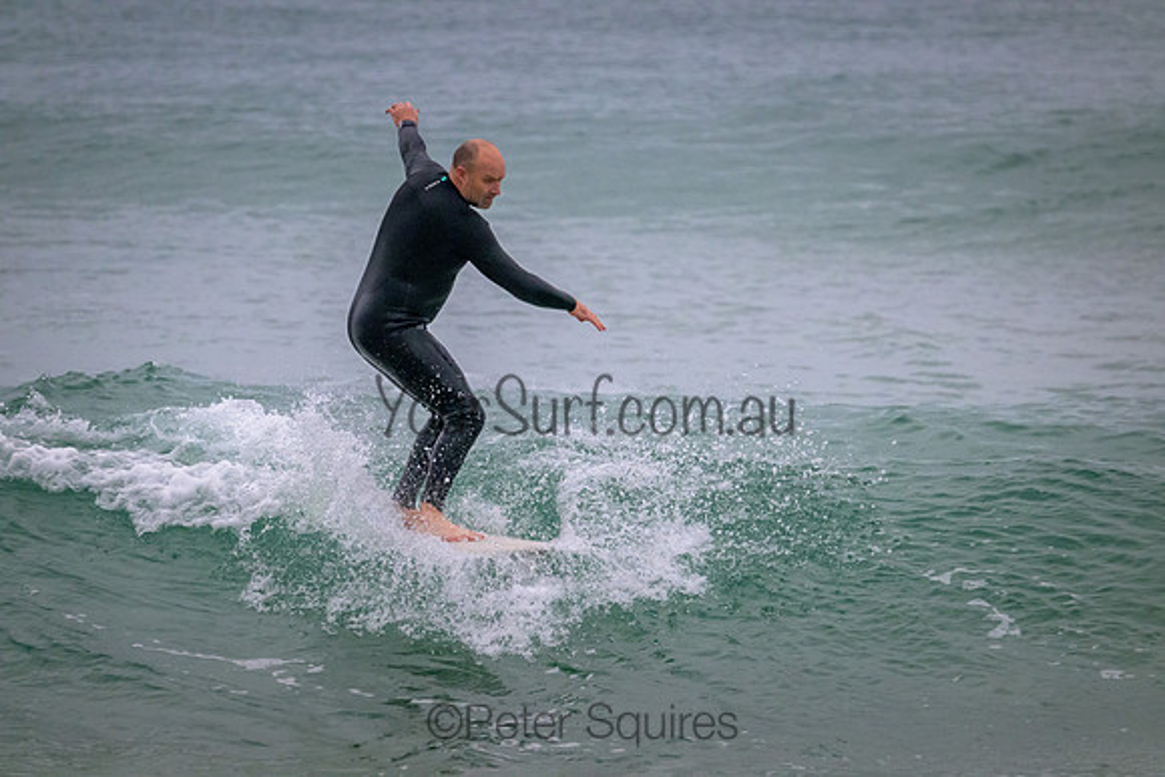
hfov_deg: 3.4
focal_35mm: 610
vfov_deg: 2.3
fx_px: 19744
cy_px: 388
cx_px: 582
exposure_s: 1/1250
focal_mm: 610
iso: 6400
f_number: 11
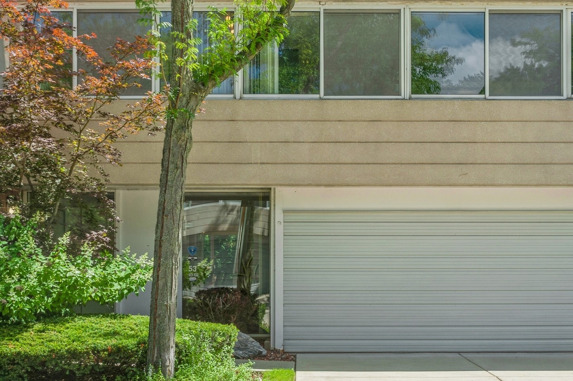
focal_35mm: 53
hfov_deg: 37.5
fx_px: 843
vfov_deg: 25.4
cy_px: 158
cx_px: 319
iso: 200
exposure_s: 1/500
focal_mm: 38
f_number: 8
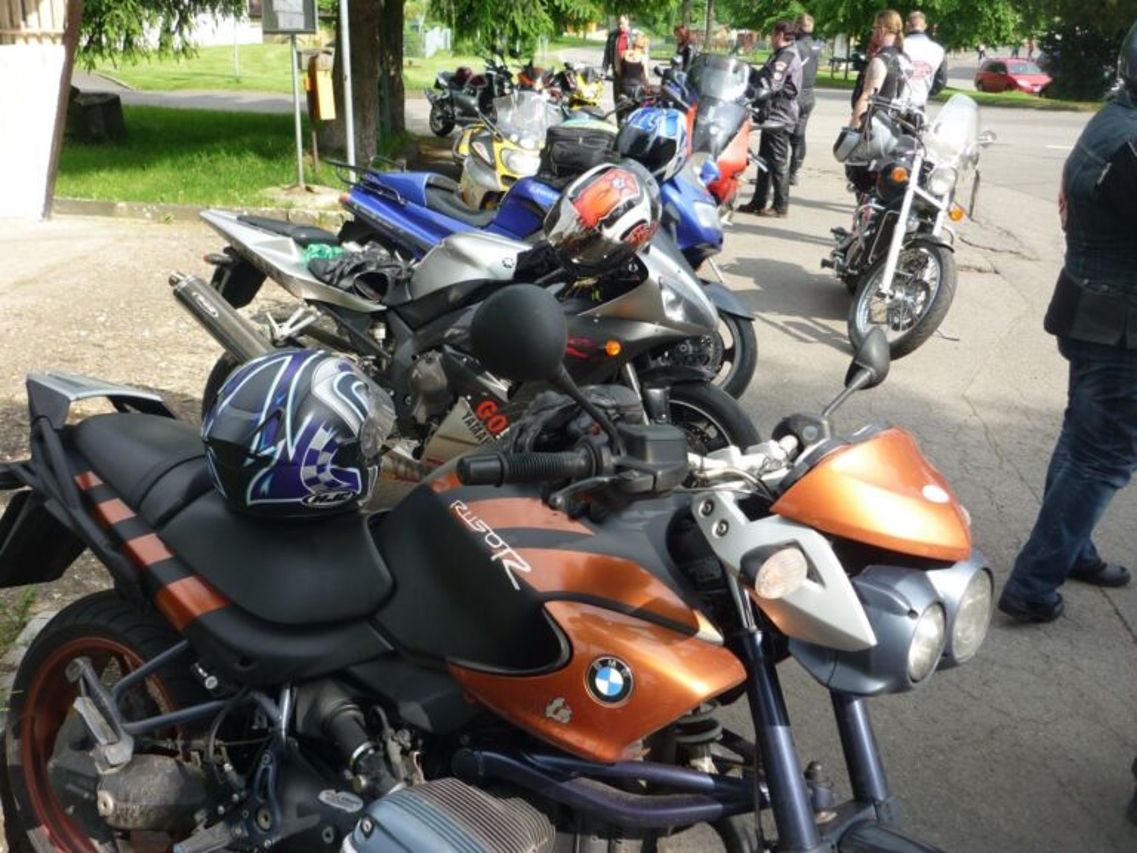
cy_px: 426
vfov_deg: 42.9
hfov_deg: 55.4
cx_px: 568
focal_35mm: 33
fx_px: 1084
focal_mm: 5.5
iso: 80
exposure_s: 1/500
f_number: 2.8
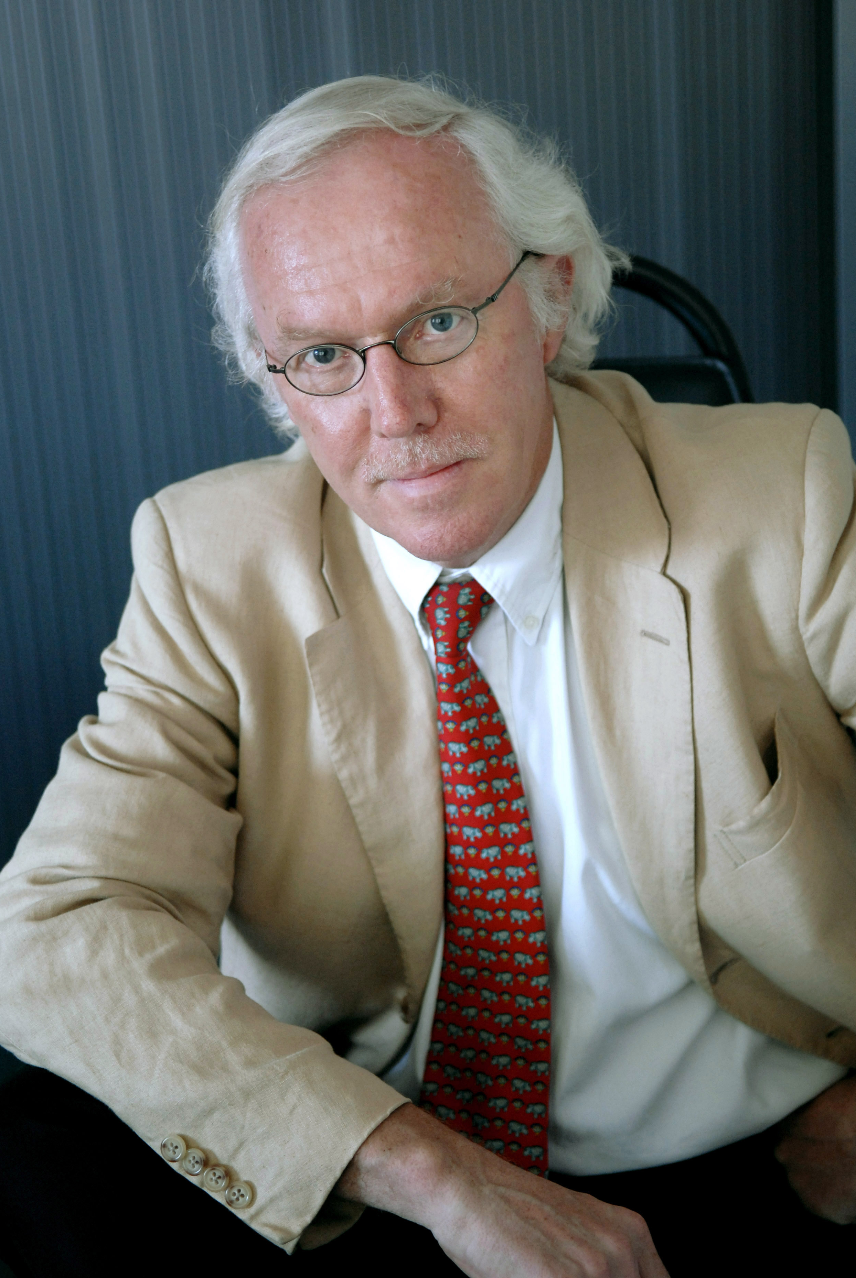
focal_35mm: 75
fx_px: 2667
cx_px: 437
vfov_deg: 27.0
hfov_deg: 18.2
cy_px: 627
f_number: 2.8
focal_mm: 48
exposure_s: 1/125
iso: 400
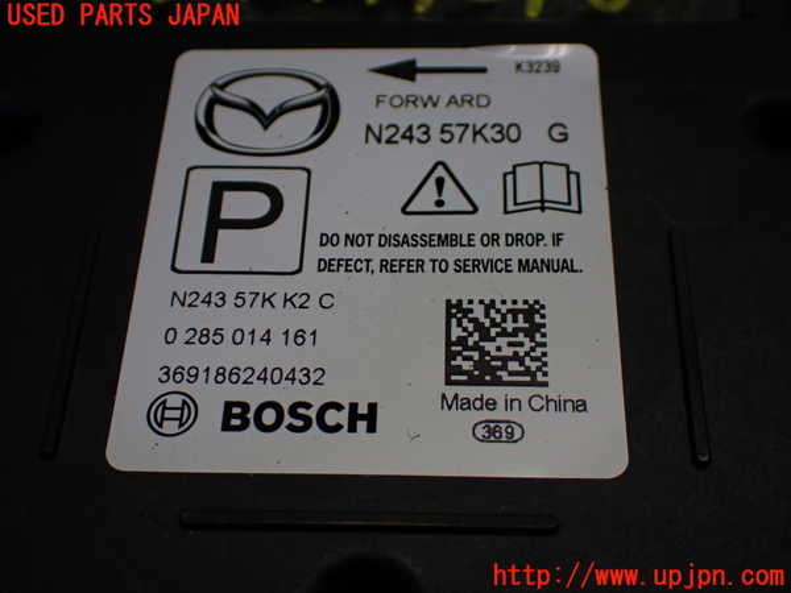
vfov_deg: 29.1
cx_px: 396
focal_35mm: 50
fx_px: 1143
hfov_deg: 38.2
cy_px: 296
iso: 250
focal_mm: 9.01
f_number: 3.2
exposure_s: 1/200
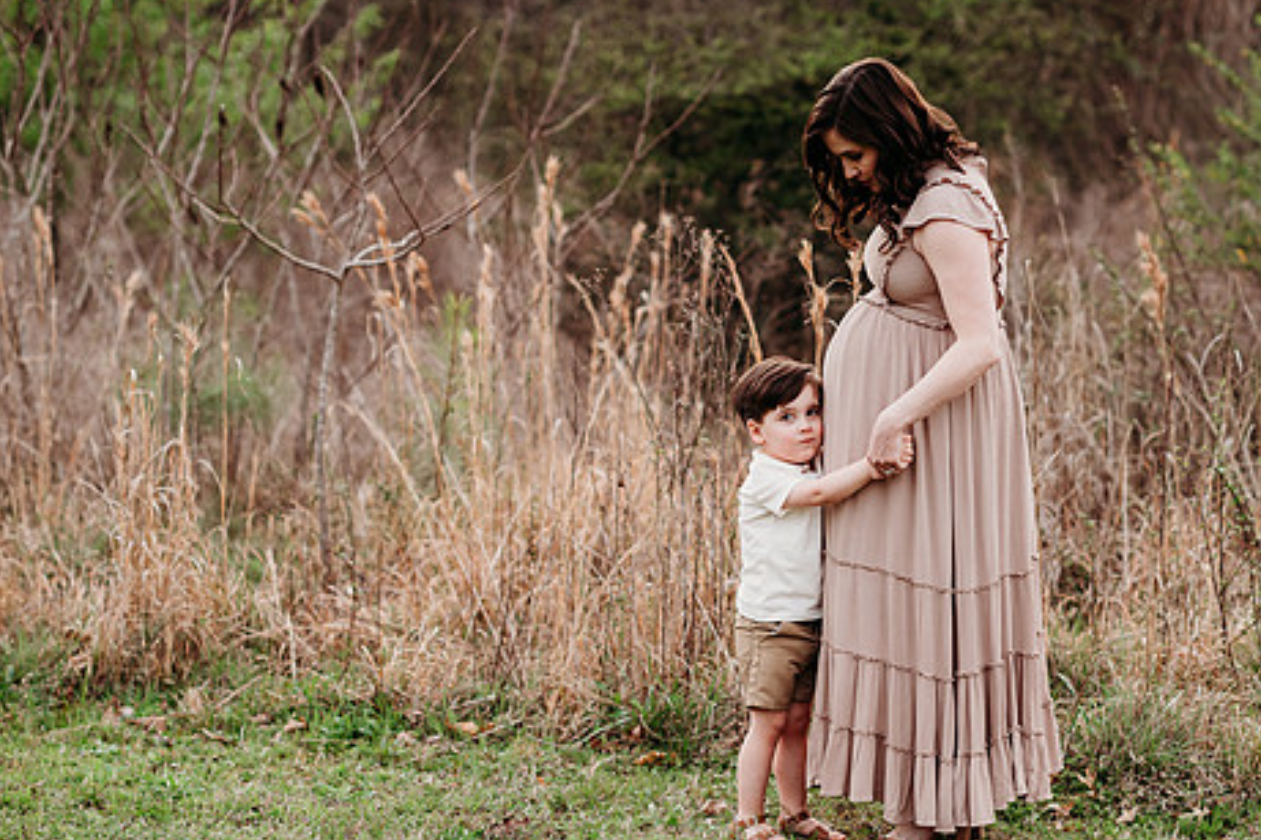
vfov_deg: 12.8
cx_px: 728
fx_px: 3746
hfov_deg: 19.1
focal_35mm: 107
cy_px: 401
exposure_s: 1/400
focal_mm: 85
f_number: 2.5
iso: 200
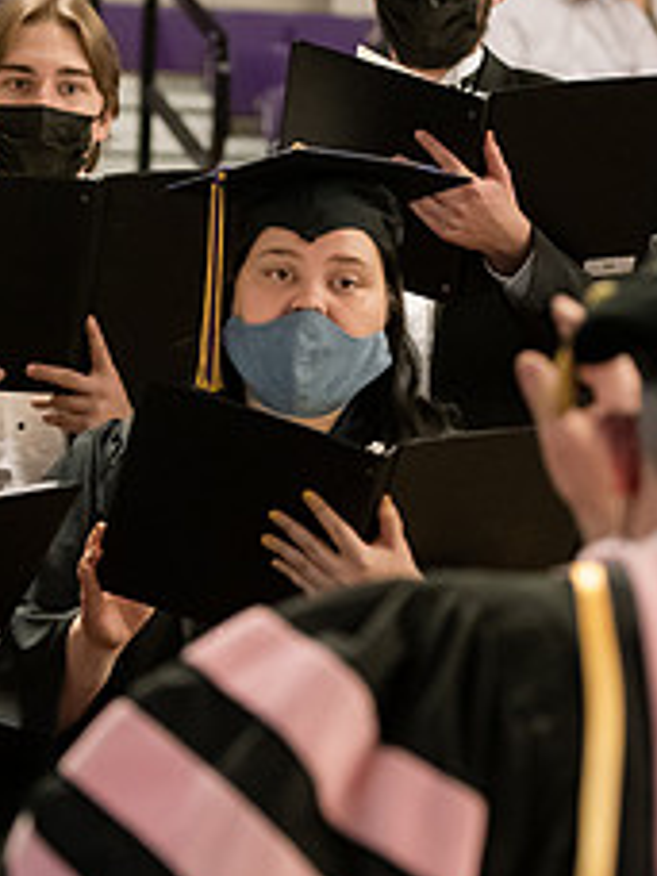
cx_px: 146
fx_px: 5087
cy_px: 567
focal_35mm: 201
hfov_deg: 7.4
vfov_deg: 9.8
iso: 3200
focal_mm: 82
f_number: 3.2
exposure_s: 1/200
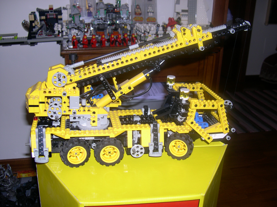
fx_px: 304
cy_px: 104
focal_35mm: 38
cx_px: 138
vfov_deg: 37.7
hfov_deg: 49.0
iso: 100
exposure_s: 1/60
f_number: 2.8
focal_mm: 8
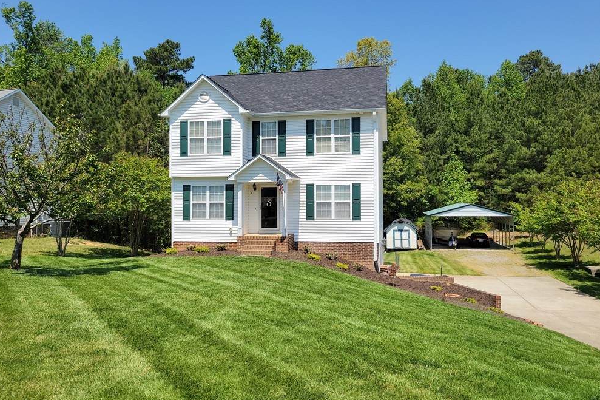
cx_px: 303
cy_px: 201
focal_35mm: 28
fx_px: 467
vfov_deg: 46.4
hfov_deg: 65.5
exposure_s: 1/2470
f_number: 1.8
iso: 40
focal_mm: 5.4
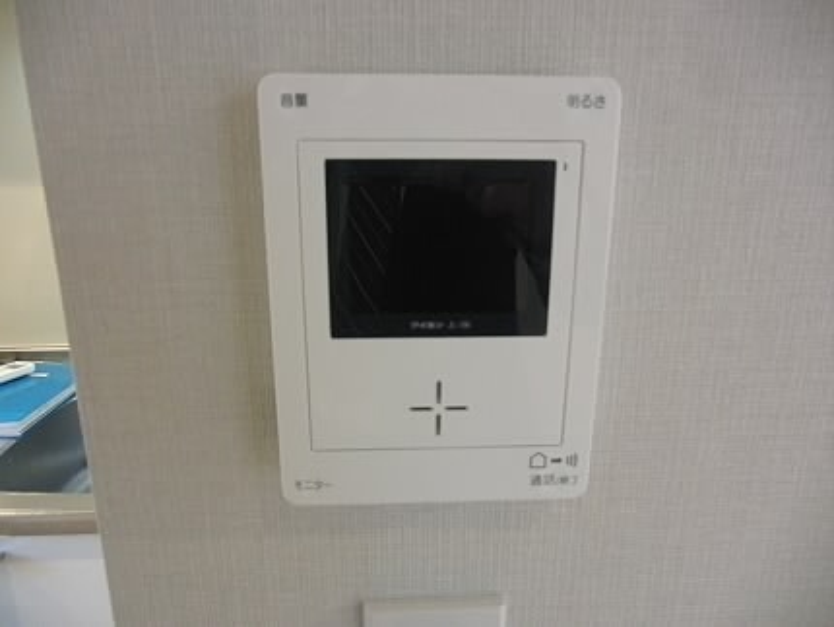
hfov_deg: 71.6
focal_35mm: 24
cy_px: 314
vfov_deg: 56.9
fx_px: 579
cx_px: 417
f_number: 3.2
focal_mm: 4.3
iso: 800
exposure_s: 1/50
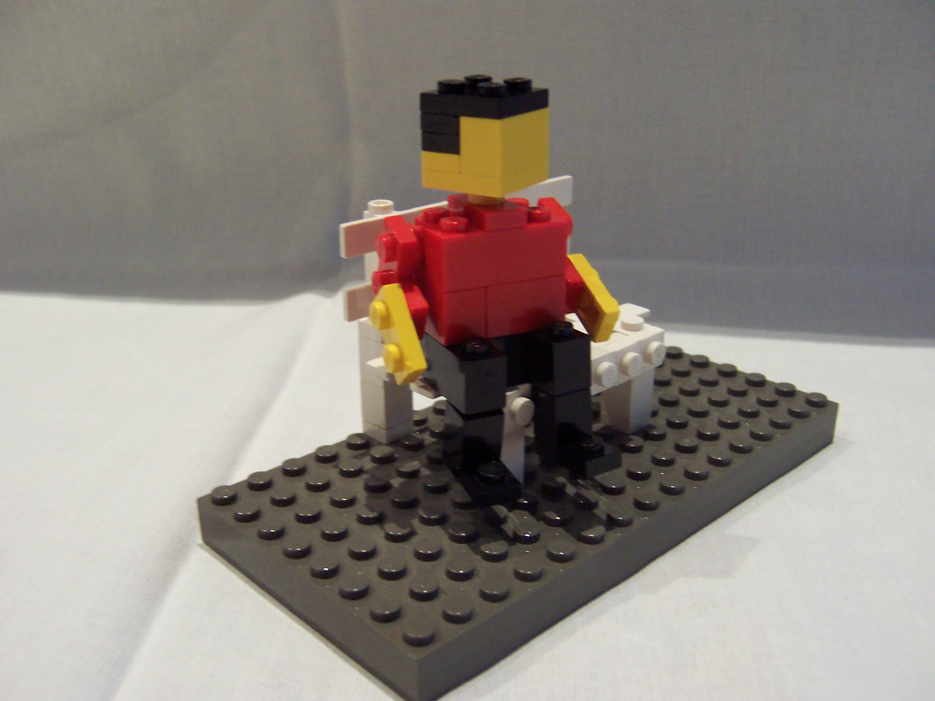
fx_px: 972
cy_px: 350
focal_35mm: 36
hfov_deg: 51.4
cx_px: 468
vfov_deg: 39.7
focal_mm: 5.6
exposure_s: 1/20
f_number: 2.8
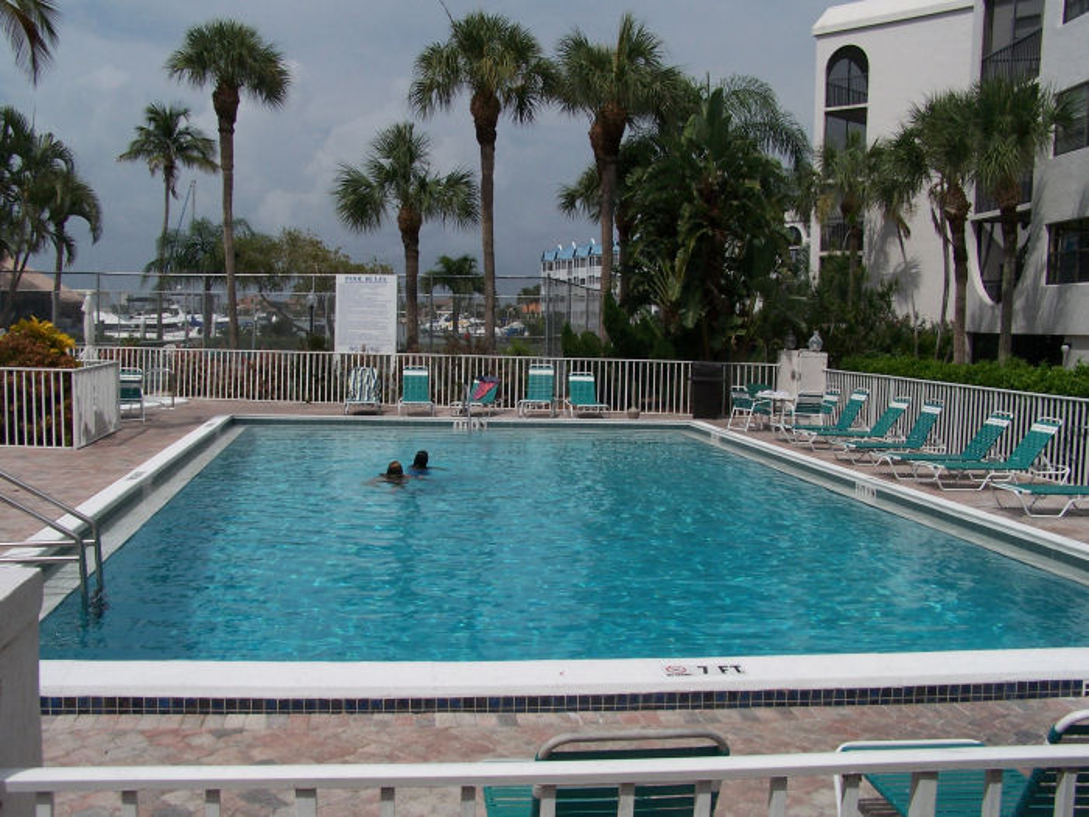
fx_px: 1195
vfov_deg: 37.7
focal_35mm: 38
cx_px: 544
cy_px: 408
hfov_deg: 49.0
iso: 80
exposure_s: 1/1000
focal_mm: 6.3
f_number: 5.6
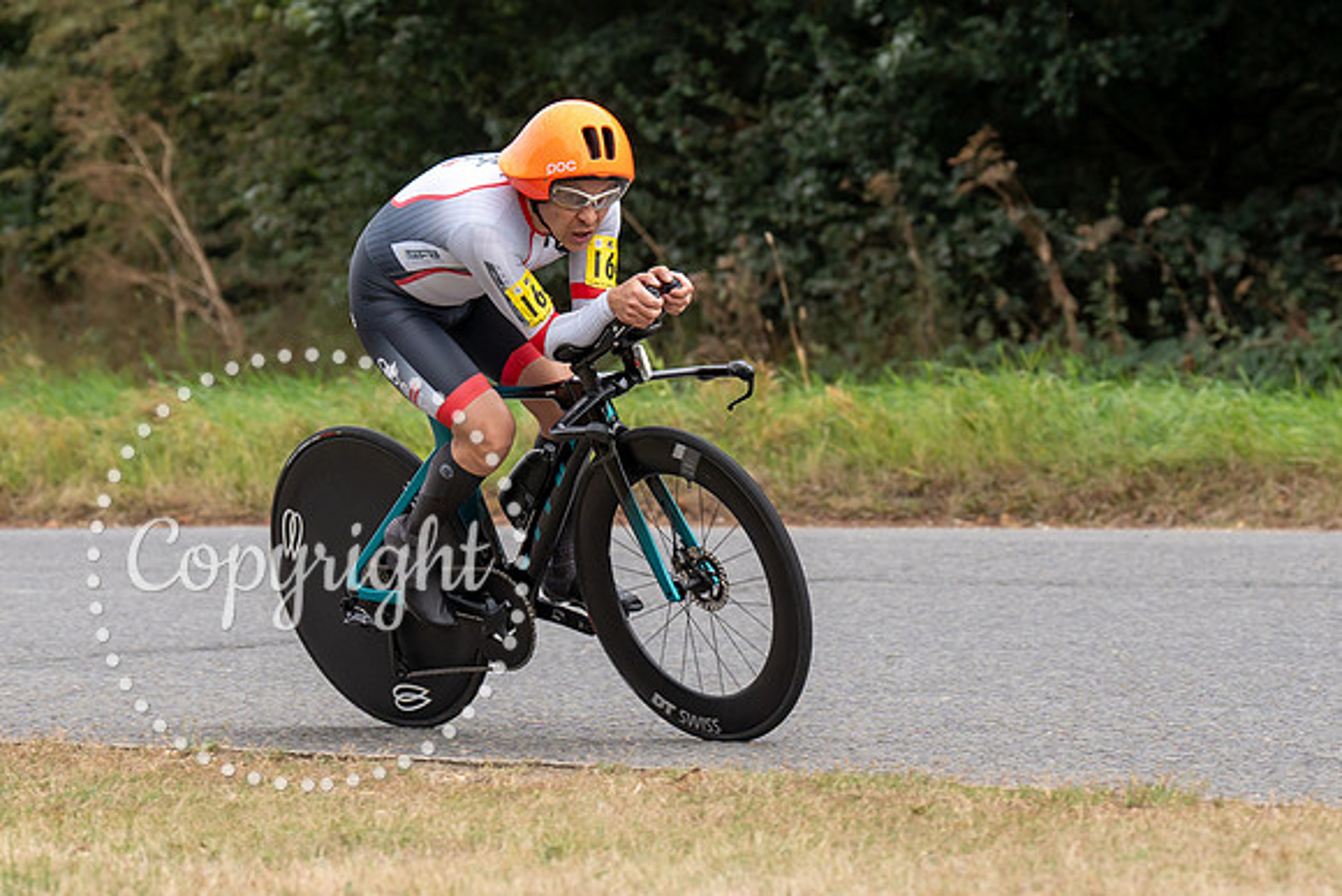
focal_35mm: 186
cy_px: 373
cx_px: 563
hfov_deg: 11.0
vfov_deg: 7.4
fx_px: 6950
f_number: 4
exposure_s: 1/1000
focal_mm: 105
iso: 400
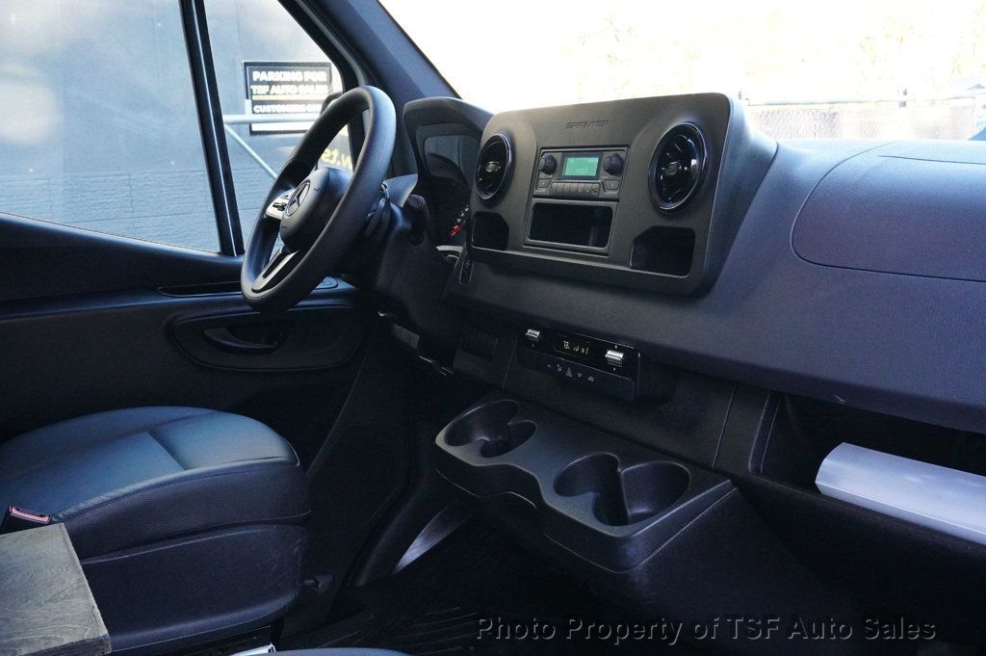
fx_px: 1108
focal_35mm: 40
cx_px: 493
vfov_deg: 33.0
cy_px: 328
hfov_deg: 48.0
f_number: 9
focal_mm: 27
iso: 6400
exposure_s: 1/250
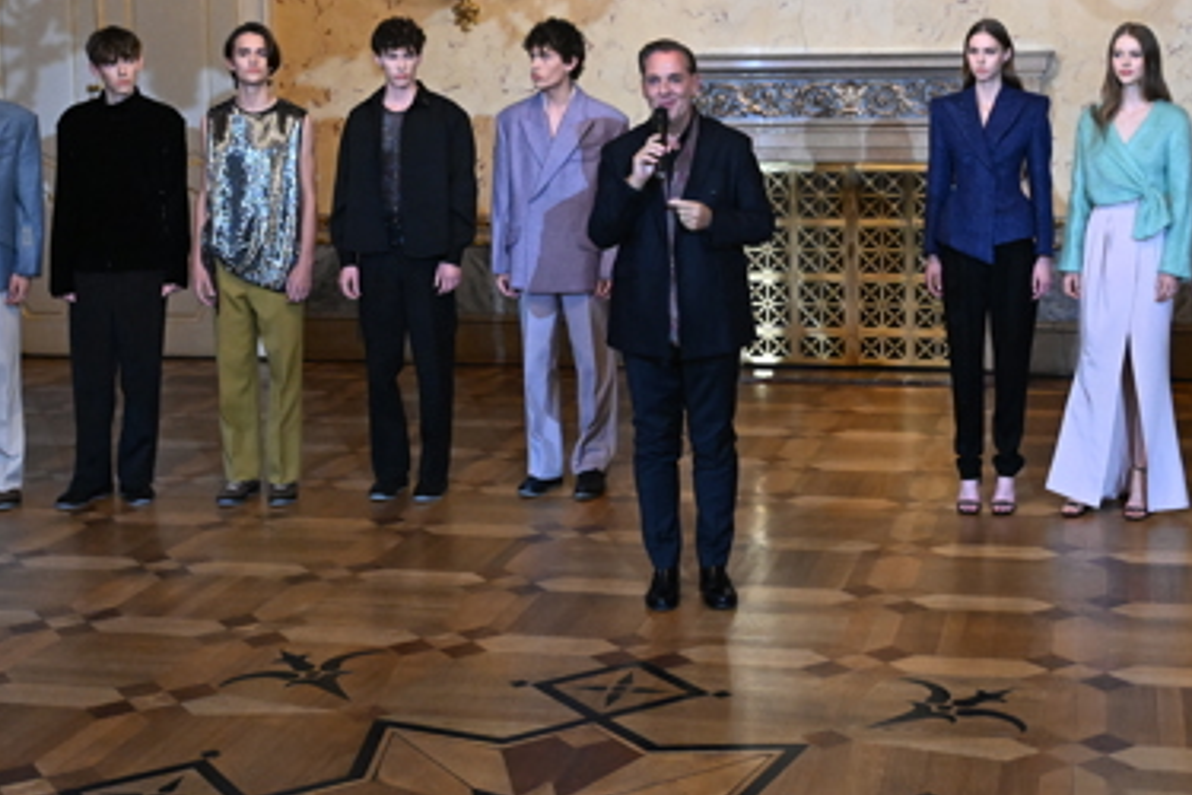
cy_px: 184
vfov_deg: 23.1
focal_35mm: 58
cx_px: 769
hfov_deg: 34.3
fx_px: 1918
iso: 6400
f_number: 4
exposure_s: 1/320
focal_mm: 31.5
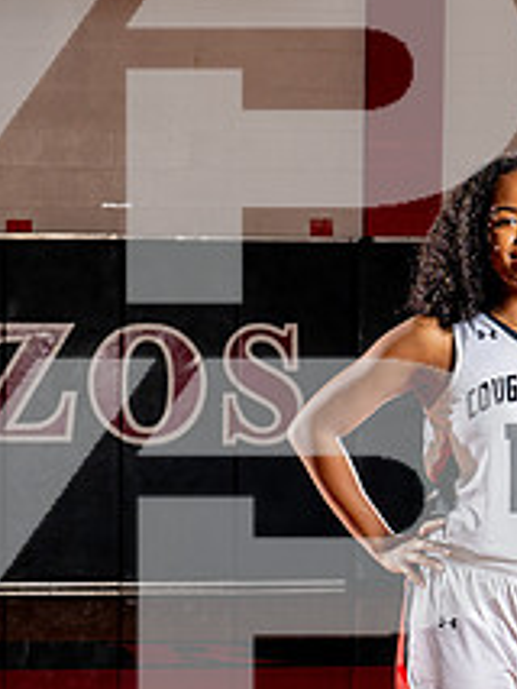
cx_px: 147
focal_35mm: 125
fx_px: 2487
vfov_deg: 15.7
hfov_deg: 11.8
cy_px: 547
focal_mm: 41
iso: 100
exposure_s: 1/250
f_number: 5.6
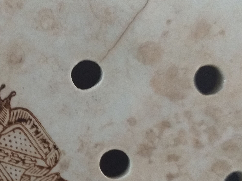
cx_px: 7
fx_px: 378
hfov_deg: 33.0
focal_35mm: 54
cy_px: 146
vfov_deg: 26.5
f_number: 1.9
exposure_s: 1/25
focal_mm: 3.6
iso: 250
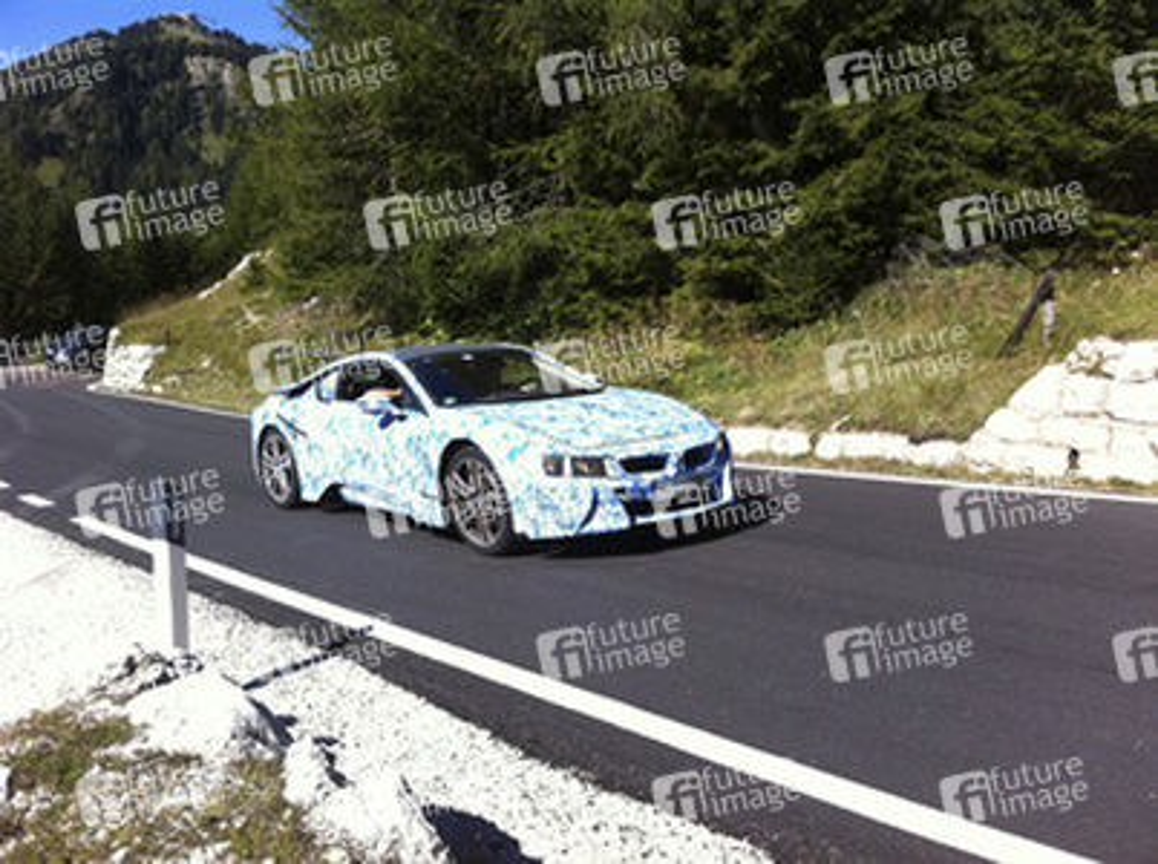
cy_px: 432
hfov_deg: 52.7
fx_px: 1169
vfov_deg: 40.6
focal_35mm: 35
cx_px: 579
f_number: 2.8
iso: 80
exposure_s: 1/815
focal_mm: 3.85
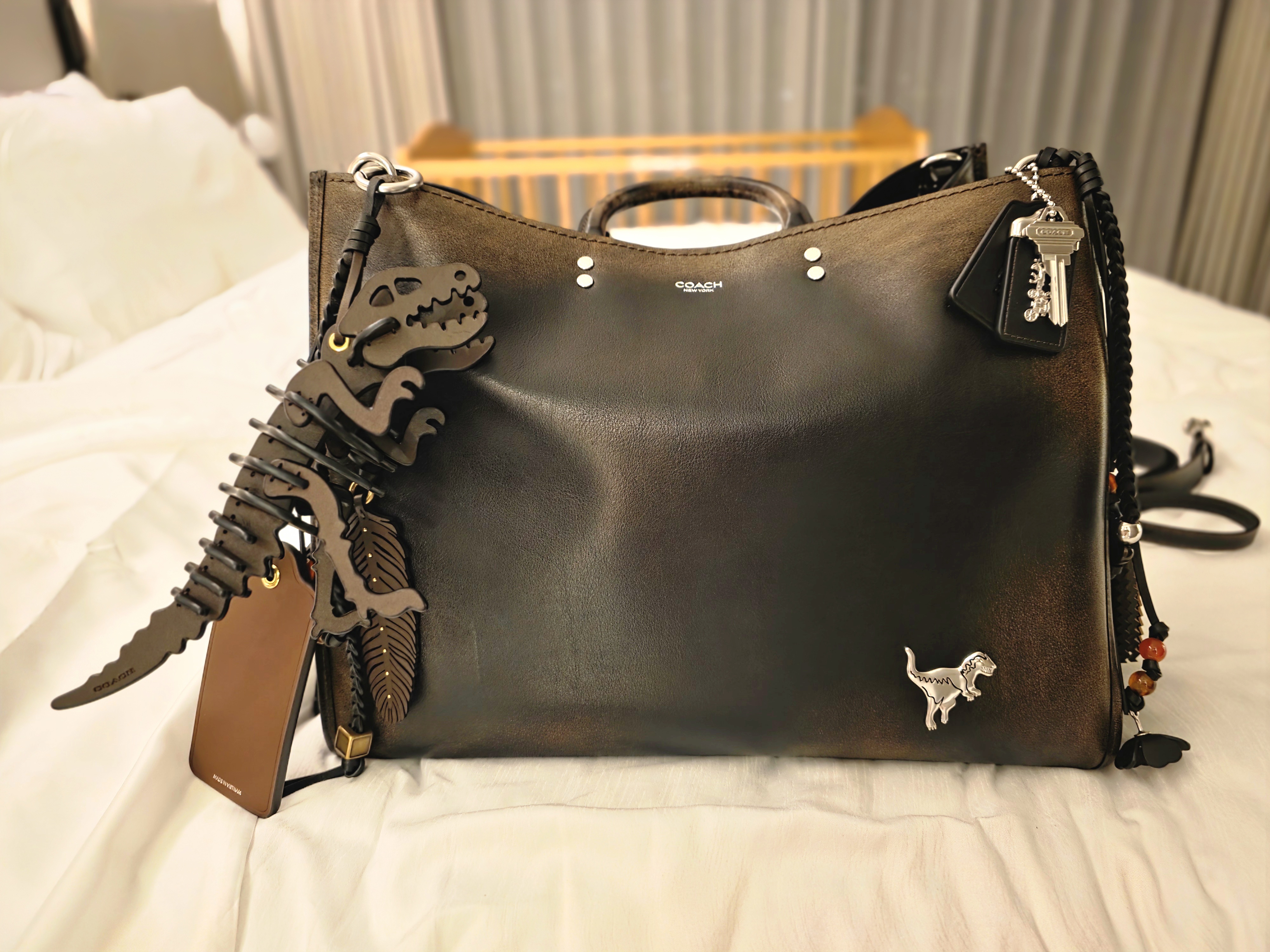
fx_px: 844
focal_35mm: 23
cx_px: 635
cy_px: 476
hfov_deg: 73.9
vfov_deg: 58.9
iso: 1600
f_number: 1.7
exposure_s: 1/20
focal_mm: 6.3
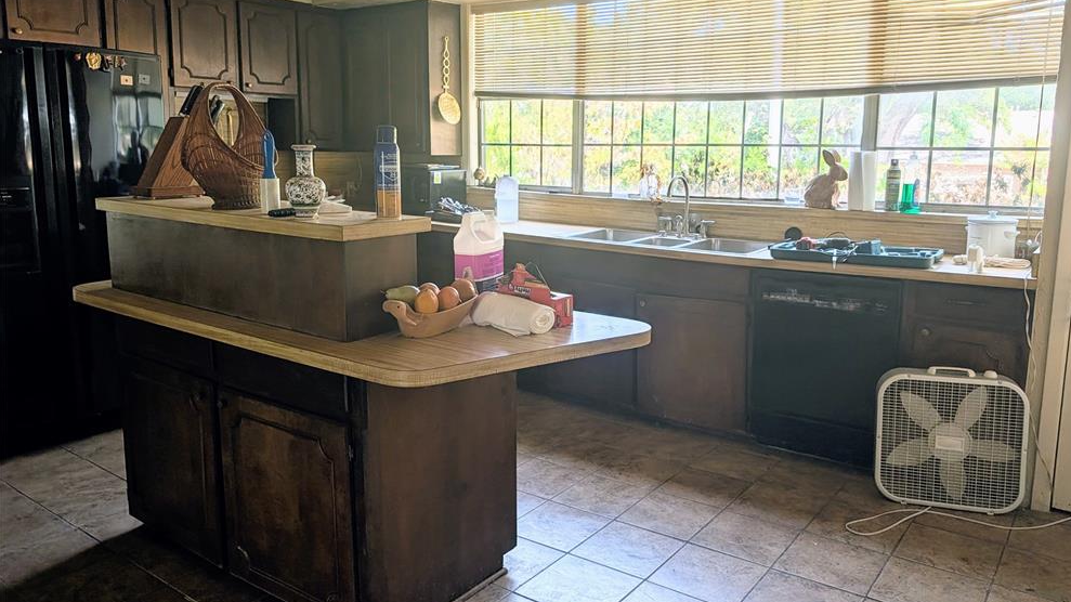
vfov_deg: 42.8
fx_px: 767
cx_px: 551
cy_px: 272
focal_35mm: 27
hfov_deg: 69.9
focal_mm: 6.9
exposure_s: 1/766
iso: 20
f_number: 1.68
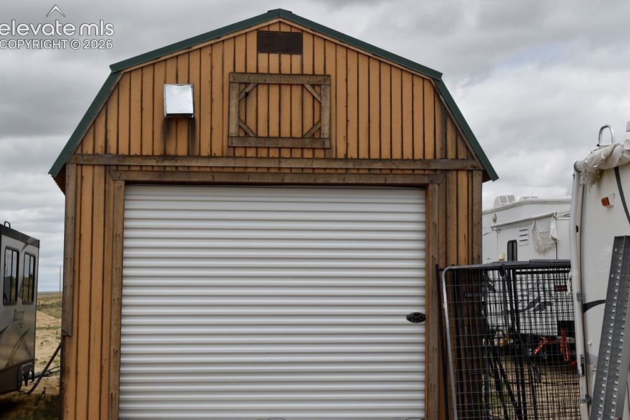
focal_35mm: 61
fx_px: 1067
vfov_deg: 22.3
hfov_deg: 32.9
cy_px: 207
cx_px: 312
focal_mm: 40
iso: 100
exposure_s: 1/400
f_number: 10
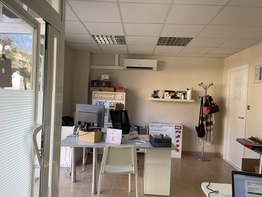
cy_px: 98
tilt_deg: -0.1
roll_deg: -2.9
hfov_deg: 67.3
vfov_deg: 53.1
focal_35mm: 26
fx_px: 197
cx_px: 131
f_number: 1.6
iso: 50
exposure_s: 1/100
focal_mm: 4.2
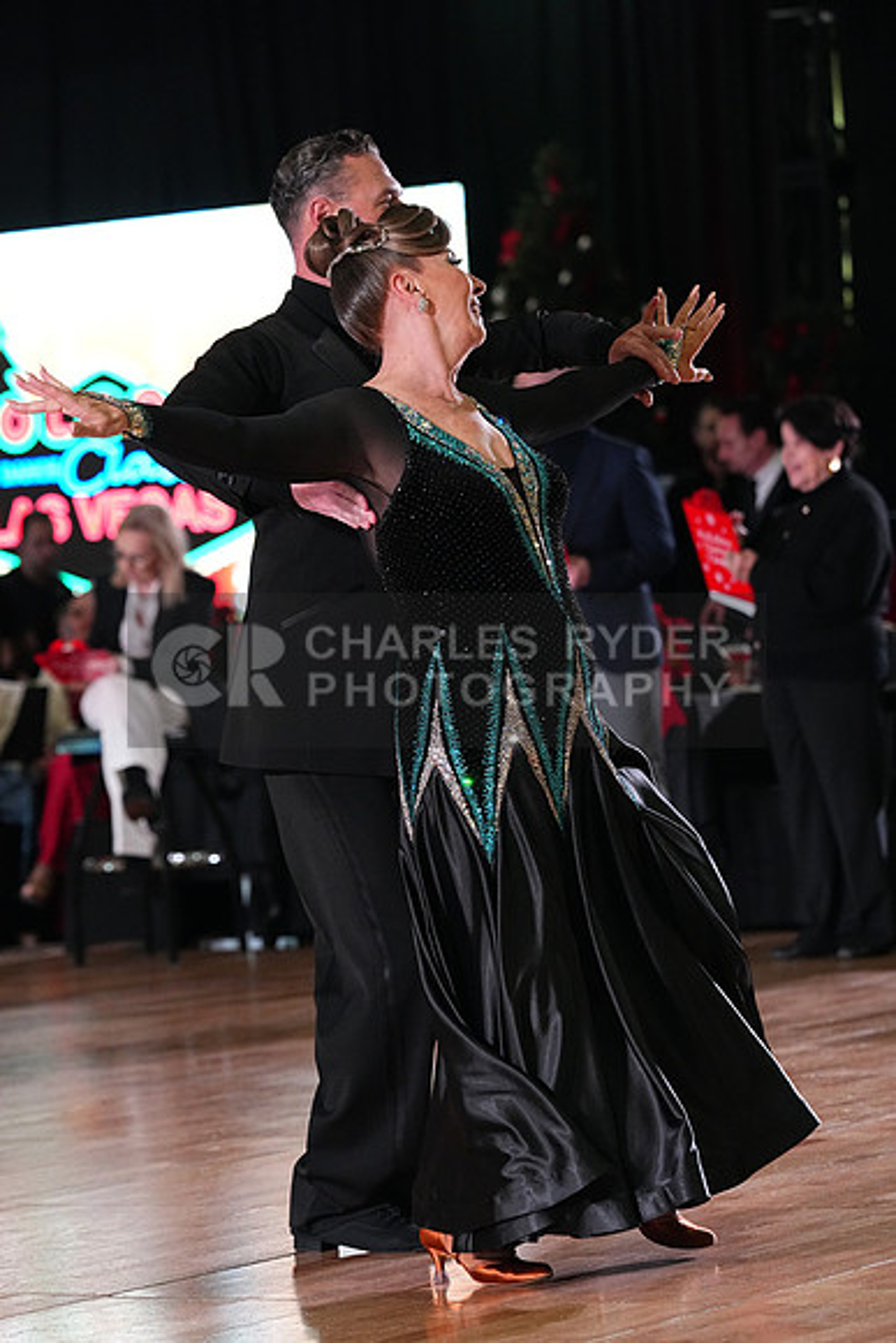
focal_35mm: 145
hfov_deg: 9.5
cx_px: 448
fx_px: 5410
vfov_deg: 14.2
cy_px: 672
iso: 6400
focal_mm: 145
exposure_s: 1/400
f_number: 5
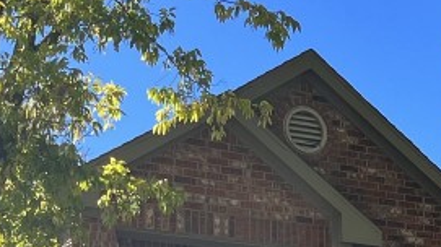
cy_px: 442
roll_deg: +0.7
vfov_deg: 10.6
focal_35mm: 107
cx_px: 306
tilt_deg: +3.5
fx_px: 1250
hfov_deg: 19.9
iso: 50
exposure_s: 1/967
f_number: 1.6
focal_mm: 5.1
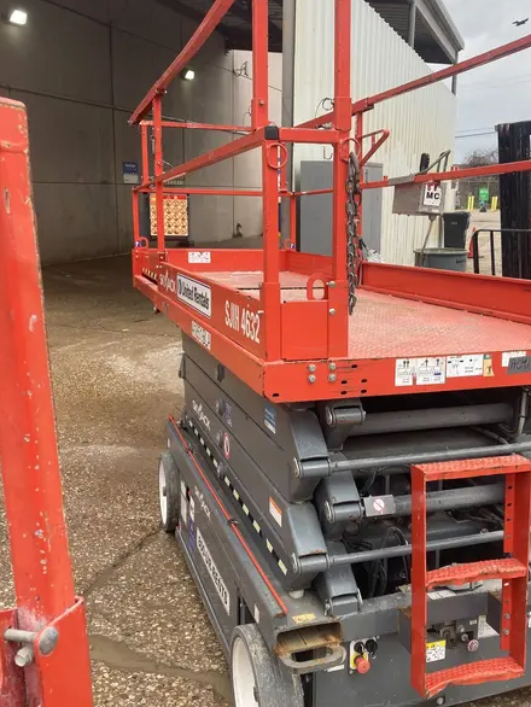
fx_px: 715
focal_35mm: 35
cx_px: 323
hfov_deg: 40.5
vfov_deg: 52.6
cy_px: 358
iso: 20
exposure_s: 1/484
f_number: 1.8
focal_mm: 3.99
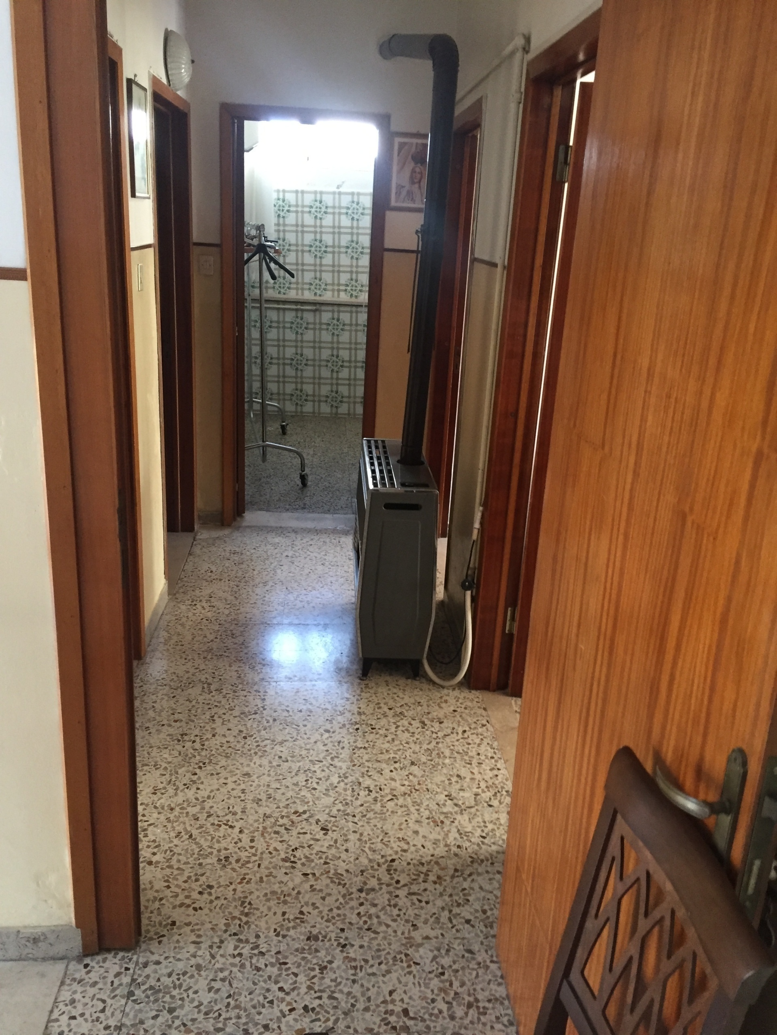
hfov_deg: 48.2
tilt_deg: -17.4
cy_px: 518
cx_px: 388
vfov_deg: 61.7
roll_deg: -3.1
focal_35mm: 29
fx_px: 868
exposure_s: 1/33
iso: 200
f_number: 2.2
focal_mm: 4.15
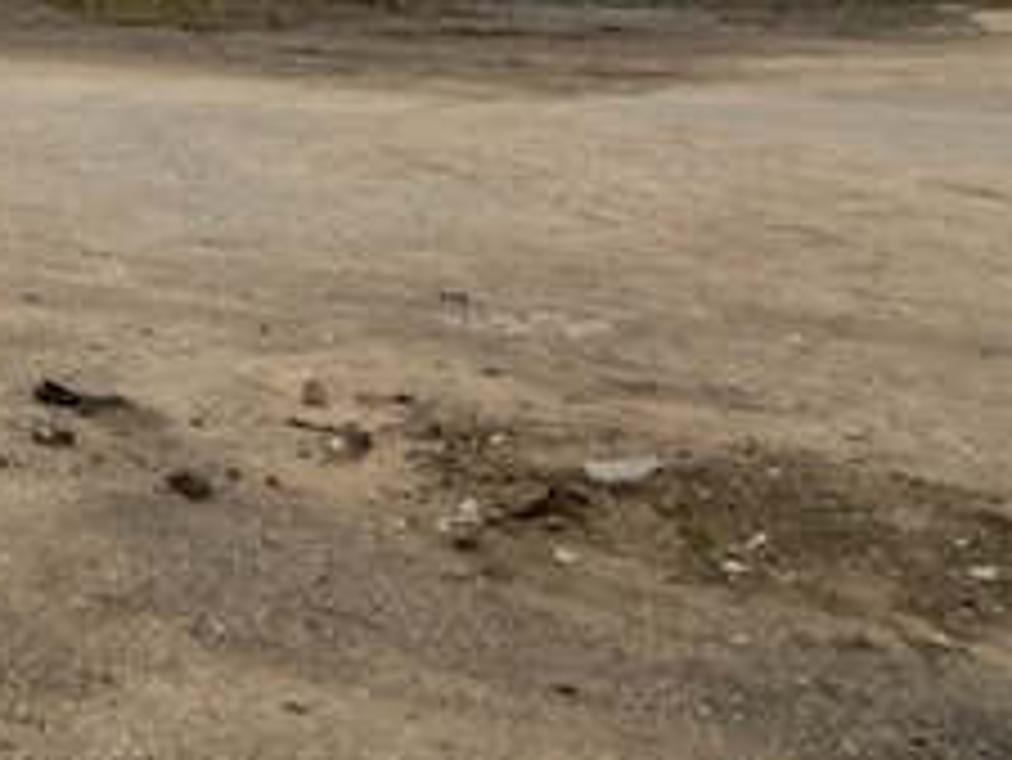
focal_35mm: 74
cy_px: -144
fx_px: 2165
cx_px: -387
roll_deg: -0.4
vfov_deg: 18.9
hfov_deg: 22.7
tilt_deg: +0.2
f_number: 1.8
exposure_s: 1/481
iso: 32
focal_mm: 4.25
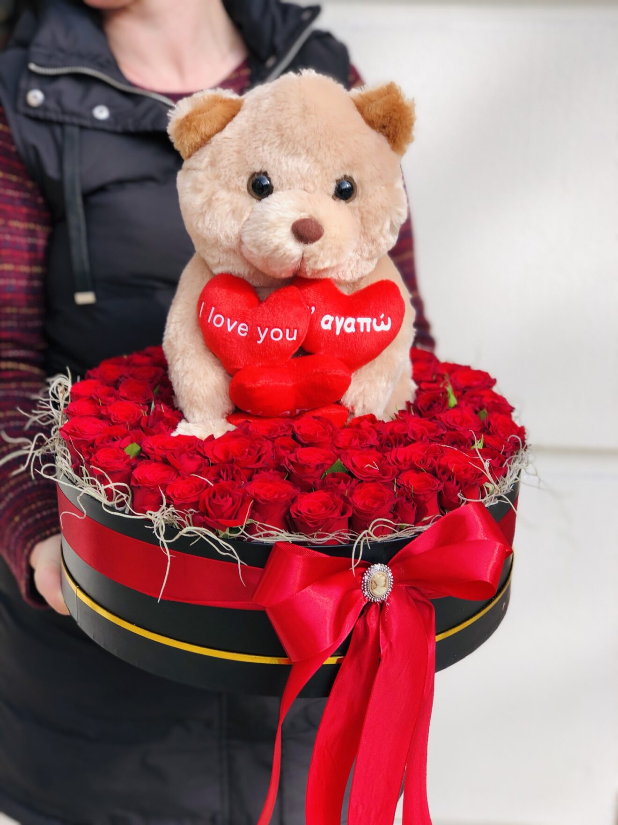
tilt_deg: -17.6
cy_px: 412
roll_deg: -0.4
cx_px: 309
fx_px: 1357
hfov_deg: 25.7
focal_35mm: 57
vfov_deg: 33.8
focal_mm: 6.6
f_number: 2.8
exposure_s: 1/125
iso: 20
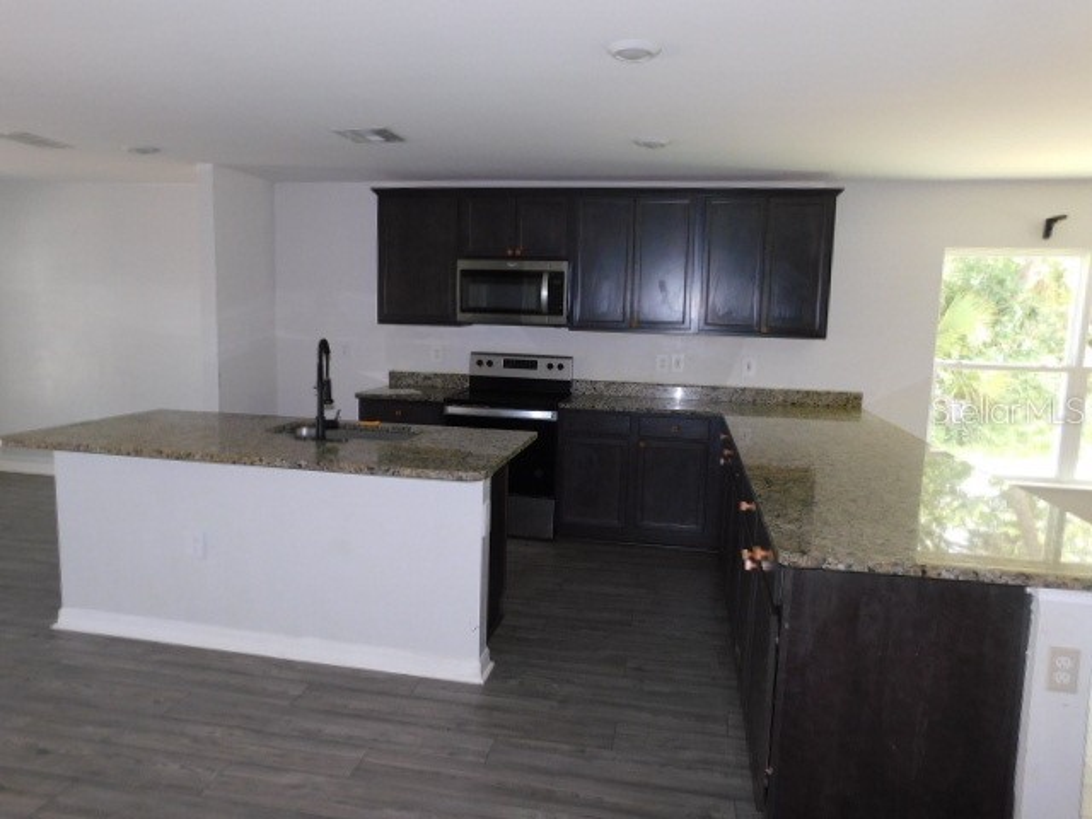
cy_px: 410
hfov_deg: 73.9
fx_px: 726
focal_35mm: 23
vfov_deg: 58.9
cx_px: 546
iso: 200
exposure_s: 1/30
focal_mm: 4
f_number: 3
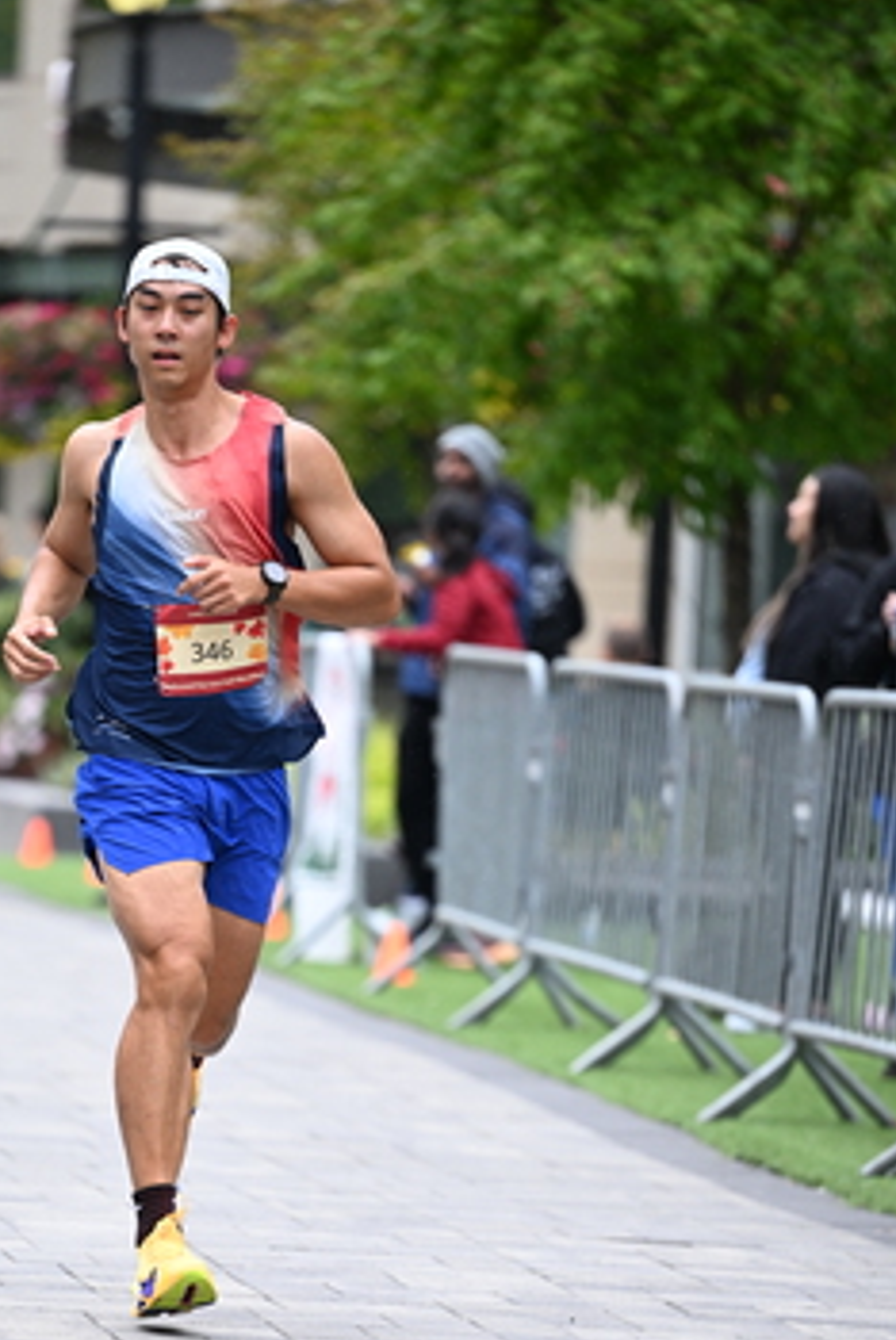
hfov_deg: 5.0
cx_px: 228
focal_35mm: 275
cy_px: 1034
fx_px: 10246
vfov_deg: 7.5
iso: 1250
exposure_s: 1/2000
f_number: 2.8
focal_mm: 175
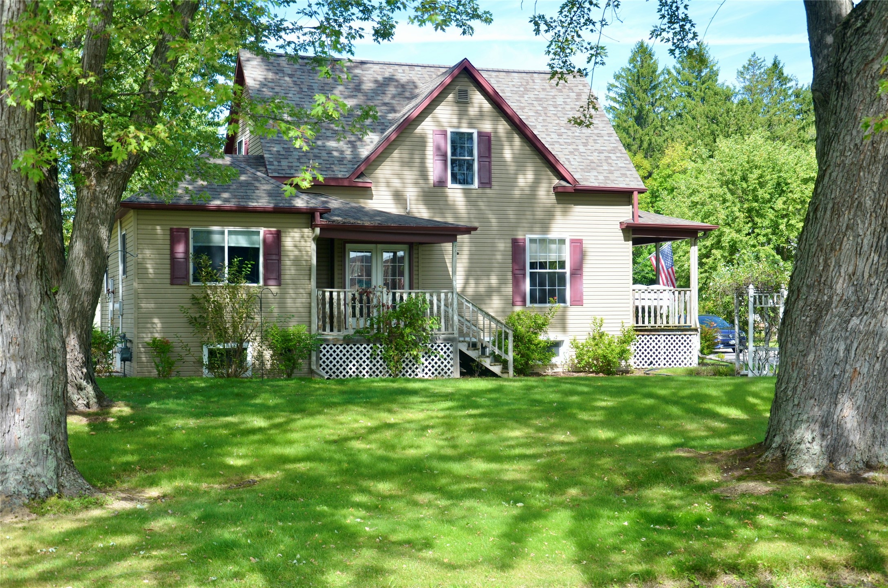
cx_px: 444
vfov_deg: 25.6
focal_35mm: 52
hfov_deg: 37.9
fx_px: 1292
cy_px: 294
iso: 200
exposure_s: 1/200
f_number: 7.1
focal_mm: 35
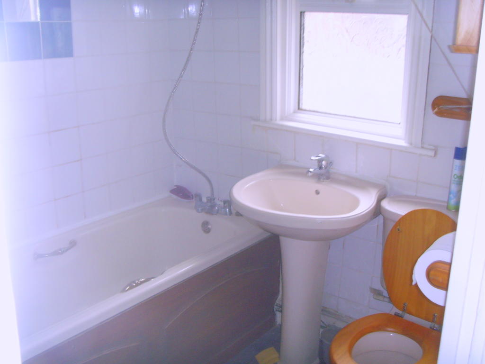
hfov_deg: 47.9
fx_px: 546
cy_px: 182
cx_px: 242
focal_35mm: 39
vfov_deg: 36.8
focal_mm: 6.6
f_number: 3.5
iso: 200
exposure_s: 1/45
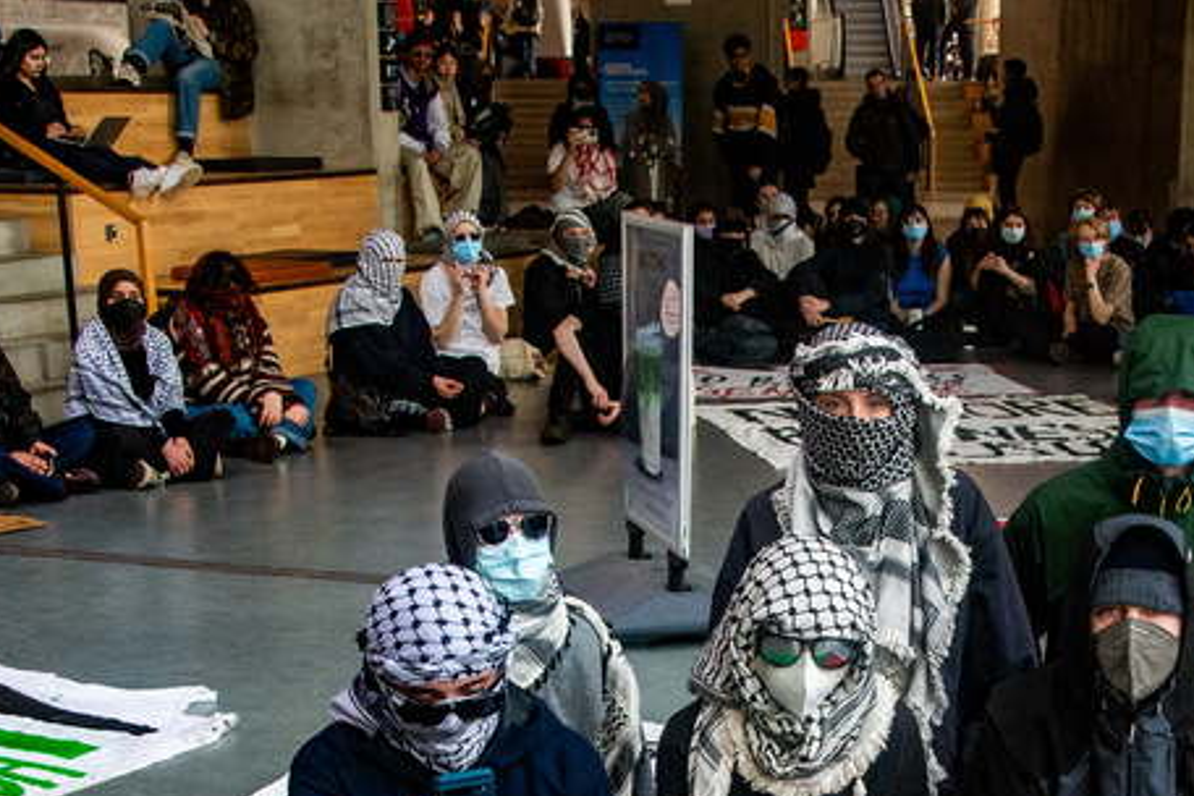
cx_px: 822
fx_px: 2355
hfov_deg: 28.2
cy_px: 762
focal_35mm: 71
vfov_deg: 18.8
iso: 1000
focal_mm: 24
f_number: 5.6
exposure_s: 1/400
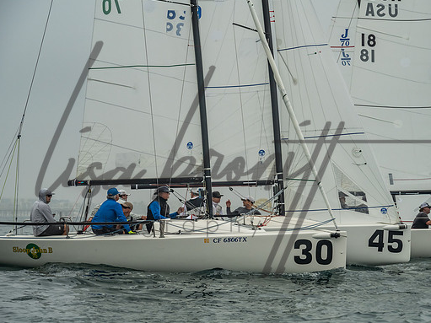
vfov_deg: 9.2
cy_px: 167
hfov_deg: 12.3
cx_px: 235
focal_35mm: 161
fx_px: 2004
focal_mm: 140
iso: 800
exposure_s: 1/2000
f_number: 9
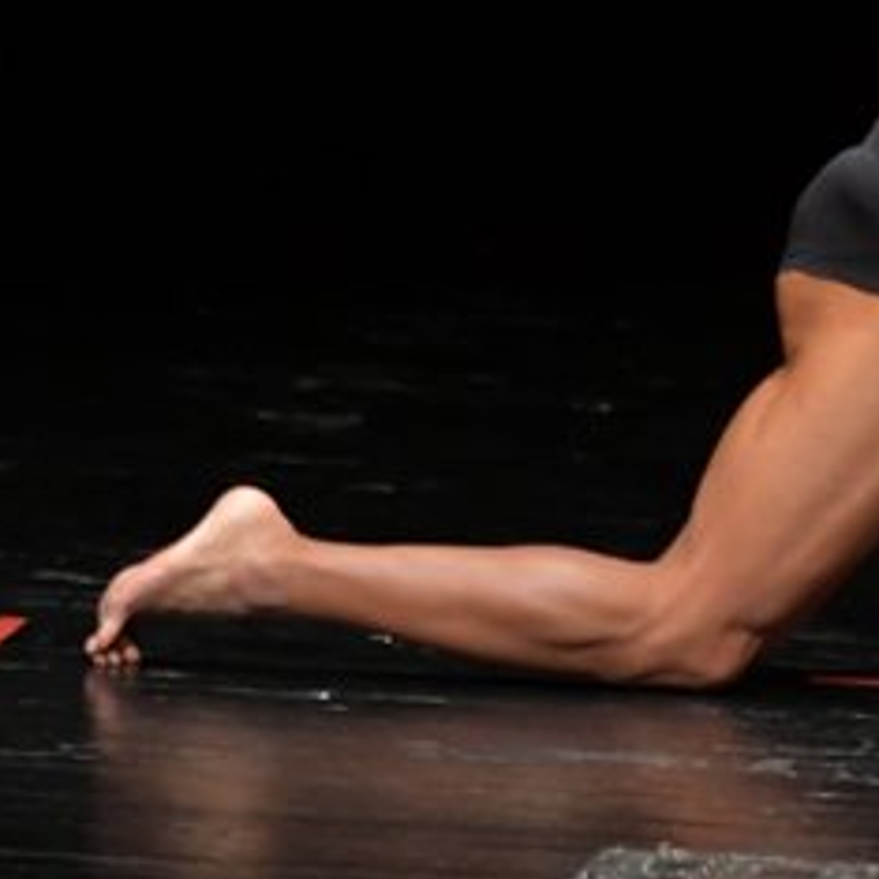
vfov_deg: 2.0
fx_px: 25339
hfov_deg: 2.0
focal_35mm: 882
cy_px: 112
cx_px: 840
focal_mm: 210
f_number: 5.6
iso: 3200
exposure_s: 1/400
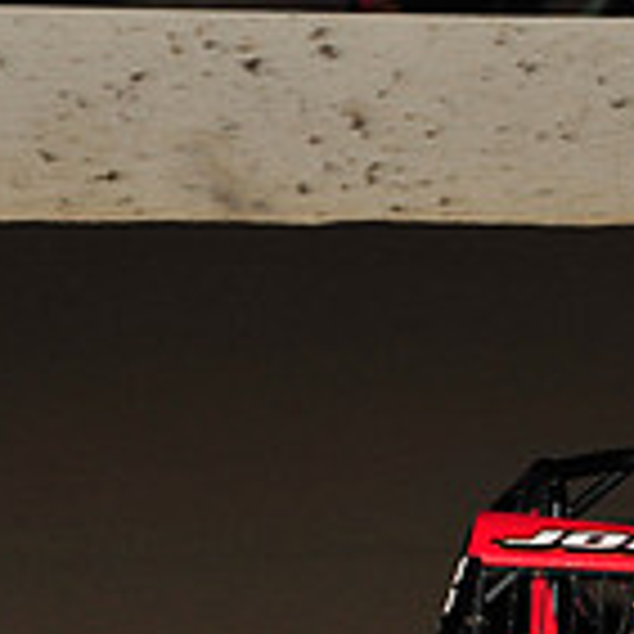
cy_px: 809
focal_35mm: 507
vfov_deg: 3.4
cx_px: 490
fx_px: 10506
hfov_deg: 3.5
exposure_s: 1/320
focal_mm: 145
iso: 800
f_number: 6.3
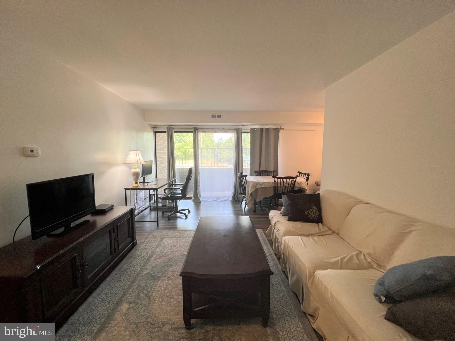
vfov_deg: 89.9
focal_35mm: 13
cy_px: 170
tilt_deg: -5.9
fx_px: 171
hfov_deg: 106.2
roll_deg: +0.4
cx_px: 228
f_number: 1.8
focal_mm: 1.57
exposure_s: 1/120
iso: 160
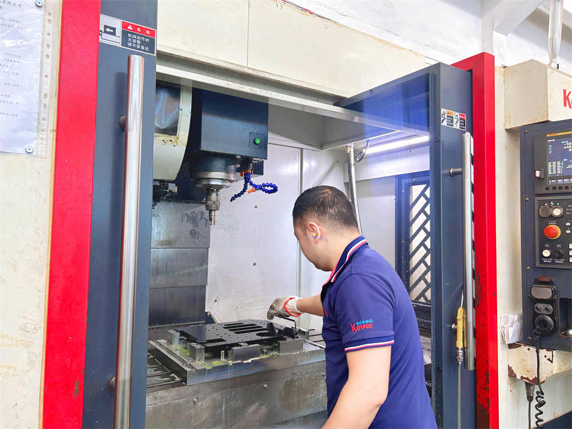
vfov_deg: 53.1
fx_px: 430
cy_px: 214
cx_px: 286
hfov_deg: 67.3
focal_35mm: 26
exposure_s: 1/50
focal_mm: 5.7
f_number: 1.5
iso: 80
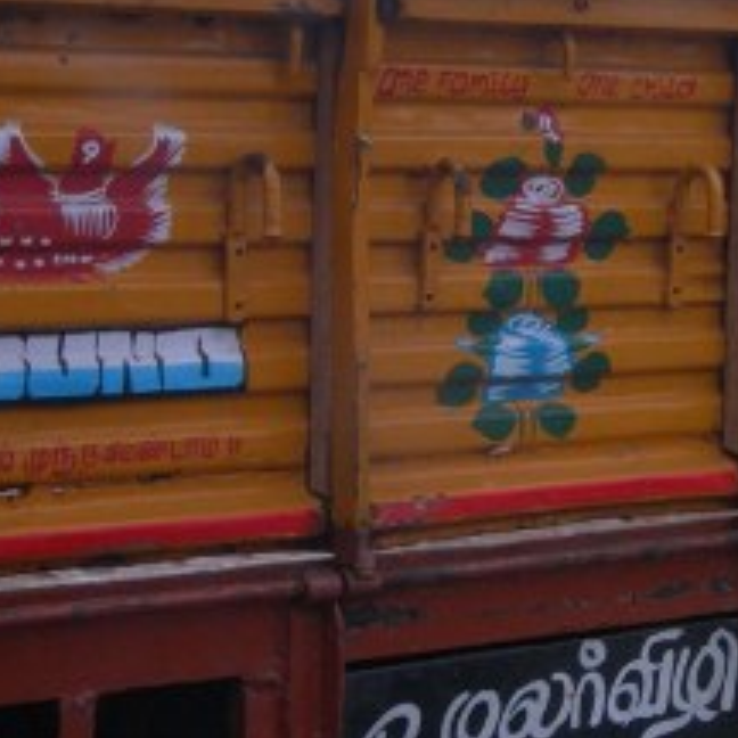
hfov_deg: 15.5
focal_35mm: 112
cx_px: 454
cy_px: 345
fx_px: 2701
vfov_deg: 15.6
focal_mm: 12.7
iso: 200
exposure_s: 1/60
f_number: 3.5
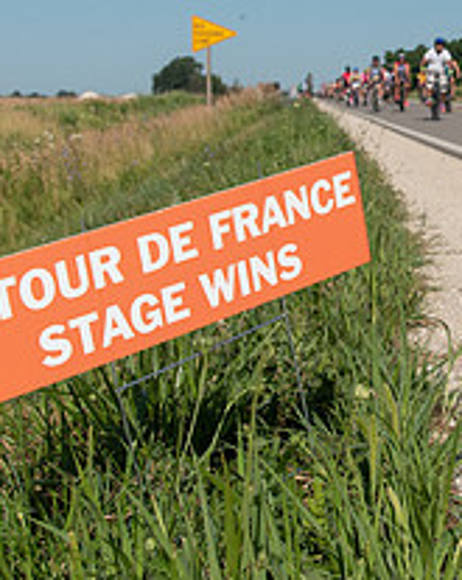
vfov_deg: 24.0
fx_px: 1353
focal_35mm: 79
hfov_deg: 18.9
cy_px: 161
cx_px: 451
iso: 200
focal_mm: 30
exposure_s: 1/1600
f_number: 6.3
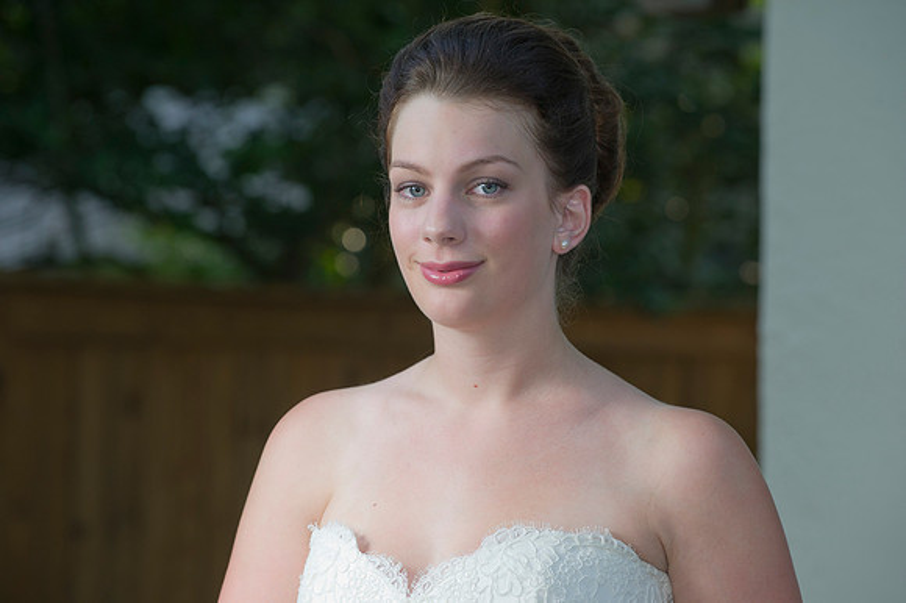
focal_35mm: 170
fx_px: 4276
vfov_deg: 8.1
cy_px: 302
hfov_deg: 12.1
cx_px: 453
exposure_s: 1/80
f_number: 5.6
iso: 400
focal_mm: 170
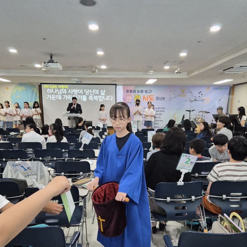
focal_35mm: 28
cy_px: 148
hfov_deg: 57.3
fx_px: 226
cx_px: 124
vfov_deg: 56.9
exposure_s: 1/120
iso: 400
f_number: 1.8
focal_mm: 5.4
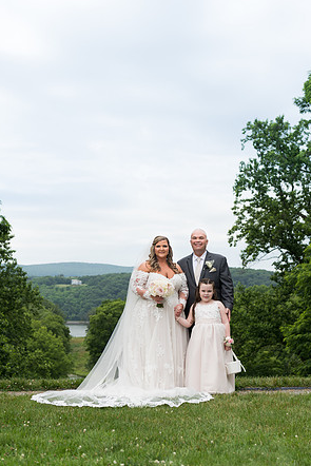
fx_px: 738
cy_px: 234
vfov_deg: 35.0
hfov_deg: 23.8
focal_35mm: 57
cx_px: 155
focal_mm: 56
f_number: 4.5
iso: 64
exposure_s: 1/320
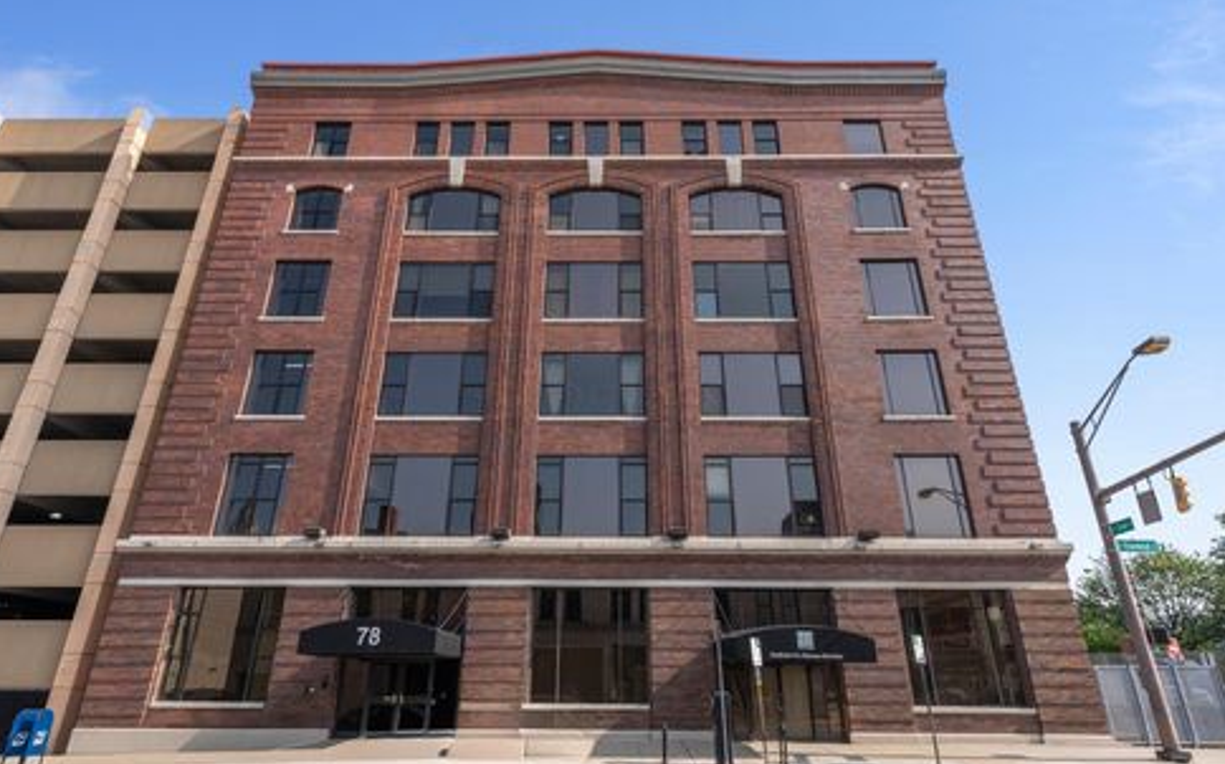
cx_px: 605
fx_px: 667
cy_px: 401
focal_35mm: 20
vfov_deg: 59.6
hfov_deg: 85.1
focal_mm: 19
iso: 320
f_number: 8
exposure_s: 1/250
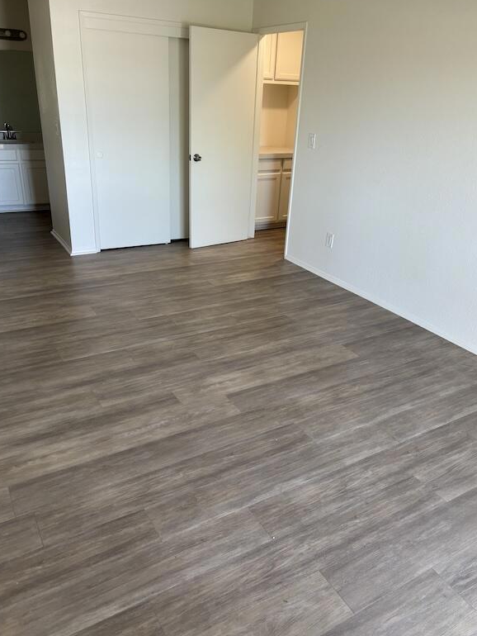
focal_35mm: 27
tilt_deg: -23.5
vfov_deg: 65.3
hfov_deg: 51.4
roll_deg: -3.7
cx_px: 238
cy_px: 319
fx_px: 496
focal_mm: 5.96
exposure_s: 1/120
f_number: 1.6
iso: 125
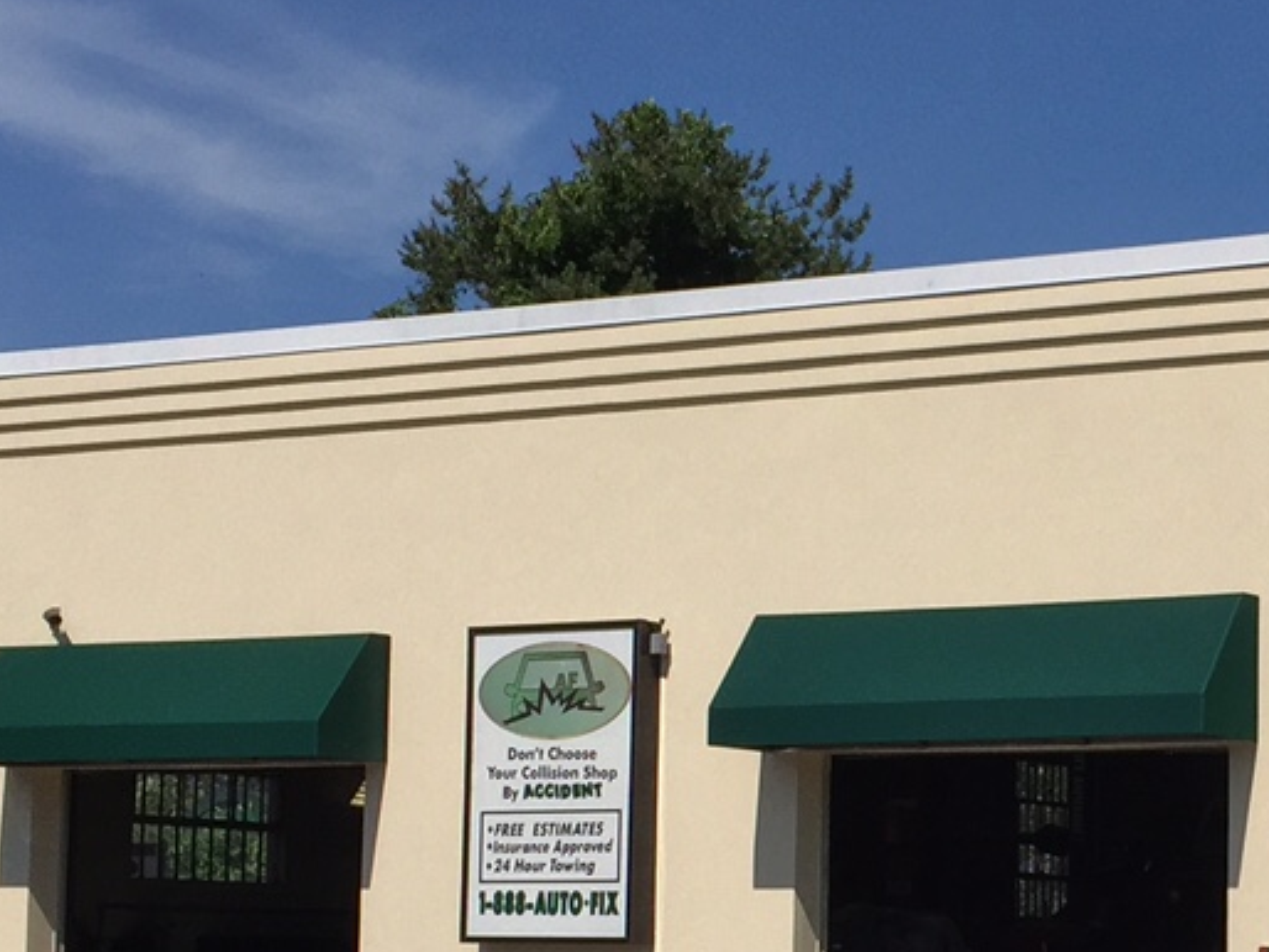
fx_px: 3374
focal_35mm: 92
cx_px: 1168
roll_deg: -0.8
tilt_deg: +3.7
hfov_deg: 20.8
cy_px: 772
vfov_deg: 16.0
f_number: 2.2
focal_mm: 4.15
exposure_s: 1/5650
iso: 32
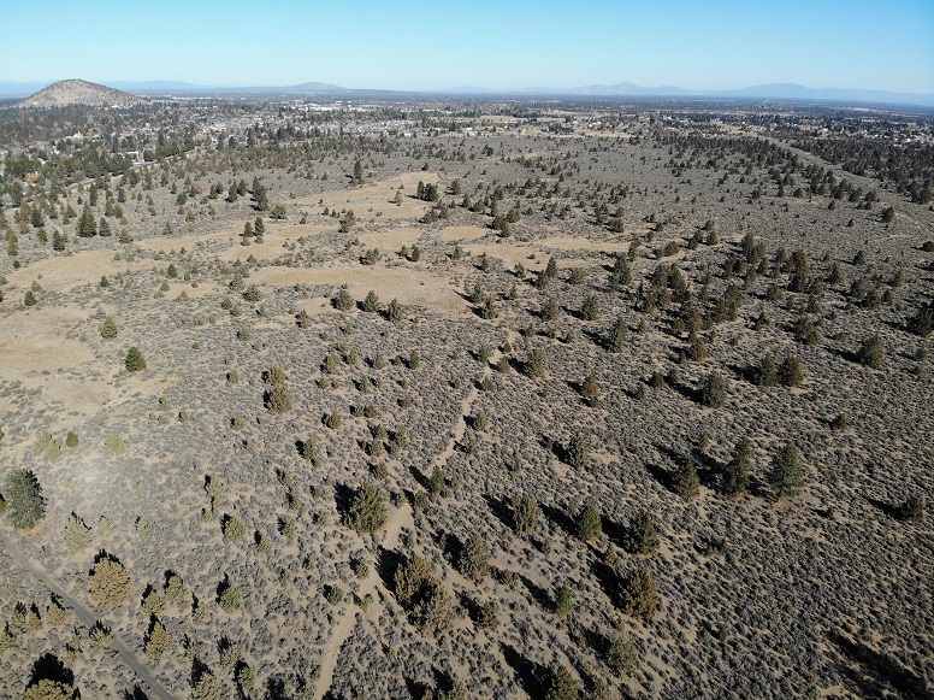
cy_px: 350
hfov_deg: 71.6
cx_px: 467
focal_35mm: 24
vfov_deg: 56.8
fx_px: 647
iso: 100
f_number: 2.8
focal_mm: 4.5
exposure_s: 1/899
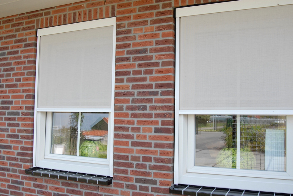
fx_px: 293
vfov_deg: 37.0
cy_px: 98
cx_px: 146
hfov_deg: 53.1
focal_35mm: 36
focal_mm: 24
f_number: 11
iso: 400
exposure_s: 1/80
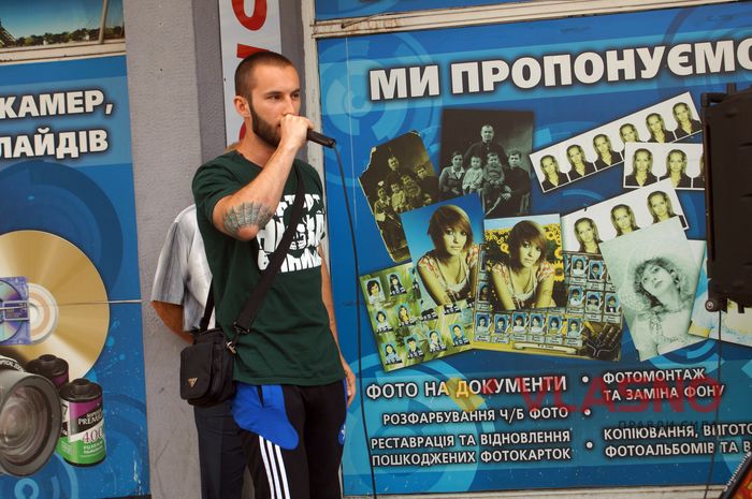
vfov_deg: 20.1
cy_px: 250
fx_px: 1408
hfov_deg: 29.9
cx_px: 376
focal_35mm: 68
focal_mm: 45
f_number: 5.6
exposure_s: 1/160
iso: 160
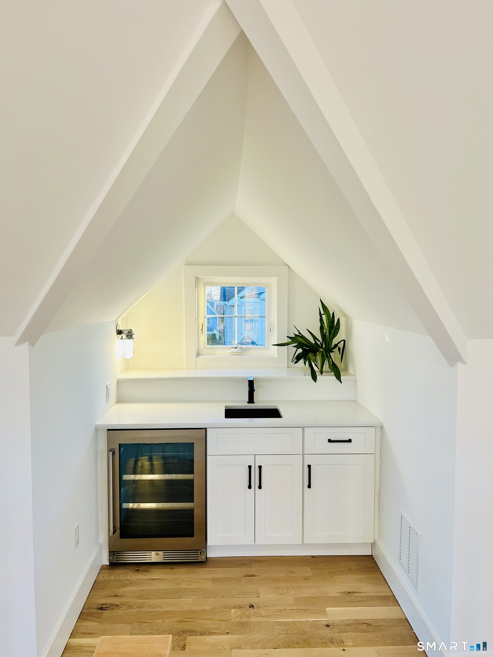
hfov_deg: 53.1
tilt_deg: -4.0
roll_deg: -0.7
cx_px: 246
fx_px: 494
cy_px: 328
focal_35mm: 26
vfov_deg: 67.3
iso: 80
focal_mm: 5.7
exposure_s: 1/120
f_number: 1.5
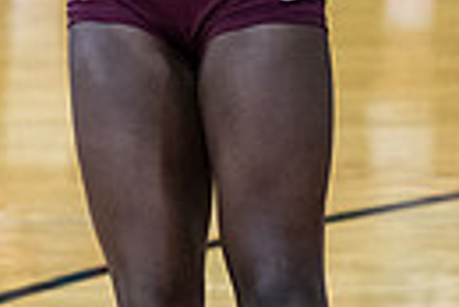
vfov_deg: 1.0
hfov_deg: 1.6
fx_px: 16861
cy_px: -250
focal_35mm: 1321
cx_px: 53
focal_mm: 200
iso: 3200
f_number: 2
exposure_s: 1/1600
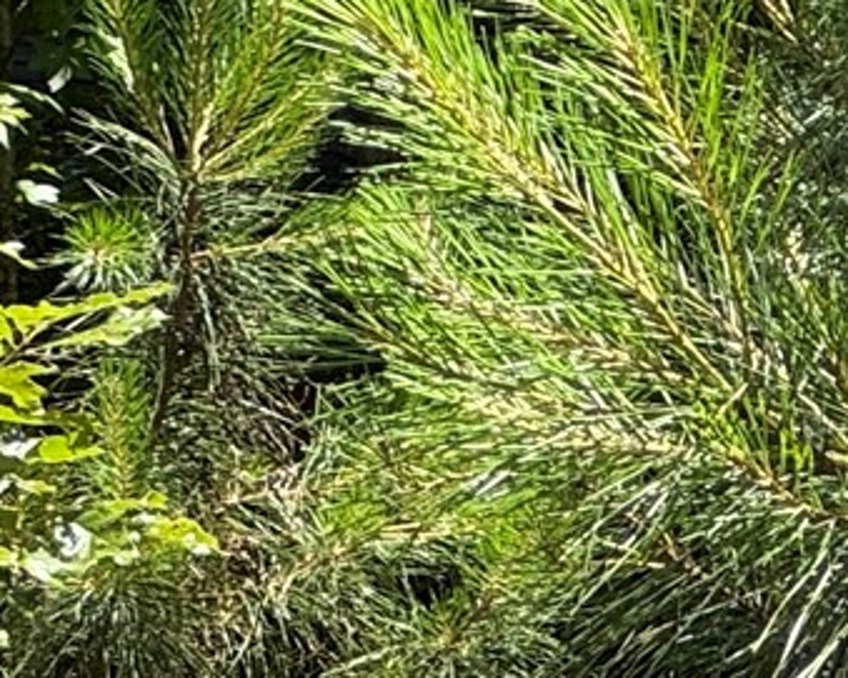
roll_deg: +3.7
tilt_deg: +7.0
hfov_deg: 4.2
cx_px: -388
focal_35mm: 454
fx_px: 11391
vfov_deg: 3.4
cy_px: -413
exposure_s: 1/193
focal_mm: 9
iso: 25
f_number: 2.8
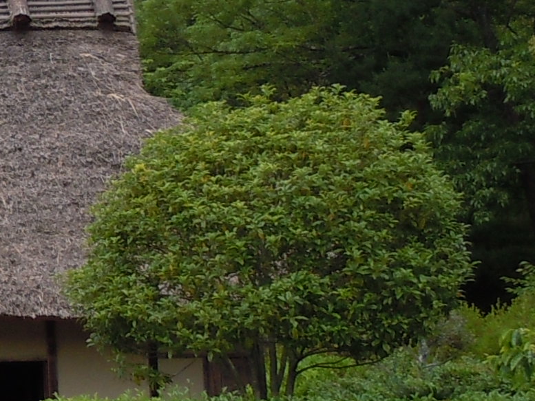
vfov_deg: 11.8
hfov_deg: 13.9
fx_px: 1948
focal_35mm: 126
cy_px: 270
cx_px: -430
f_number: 3.5
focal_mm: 5.4
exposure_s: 1/100
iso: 100
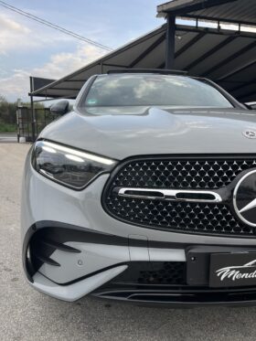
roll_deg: +1.0
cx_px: 128
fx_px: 256
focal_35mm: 26
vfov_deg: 67.3
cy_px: 170
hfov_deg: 53.1
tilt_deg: -7.5
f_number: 1.6
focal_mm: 5.1
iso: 50
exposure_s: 1/1096
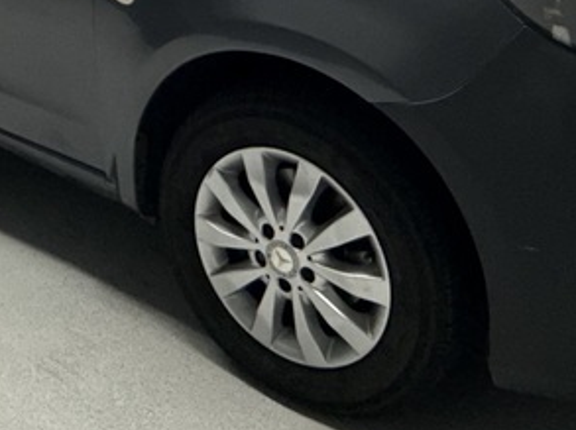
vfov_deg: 27.1
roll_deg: -0.1
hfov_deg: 38.9
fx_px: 814
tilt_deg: -11.8
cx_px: 248
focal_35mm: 49
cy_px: -47
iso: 400
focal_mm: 2.22
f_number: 2.2
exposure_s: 1/100
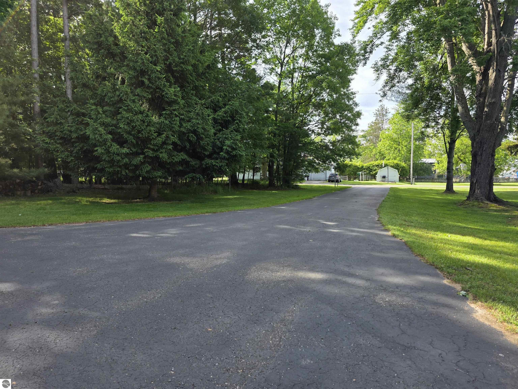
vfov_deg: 58.9
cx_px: 259
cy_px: 194
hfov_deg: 73.9
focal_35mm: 23
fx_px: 344
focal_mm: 6.3
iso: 80
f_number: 1.7
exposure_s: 1/1667
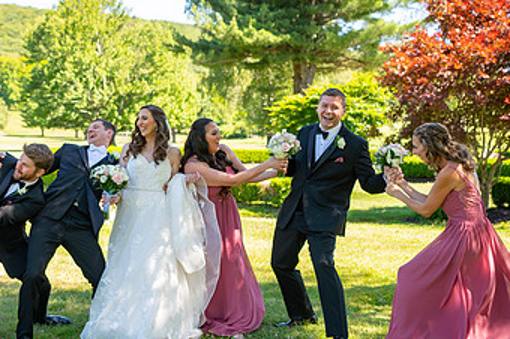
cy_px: 195
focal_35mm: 58
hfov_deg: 34.1
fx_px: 821
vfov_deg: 23.3
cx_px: 153
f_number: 3.2
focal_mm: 34
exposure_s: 1/250
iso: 100
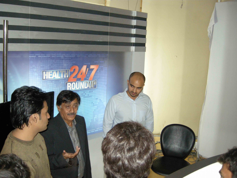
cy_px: 89
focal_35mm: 35
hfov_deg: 52.6
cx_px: 118
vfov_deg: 40.7
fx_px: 240
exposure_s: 1/11.5
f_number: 2.7
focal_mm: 7.5
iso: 400
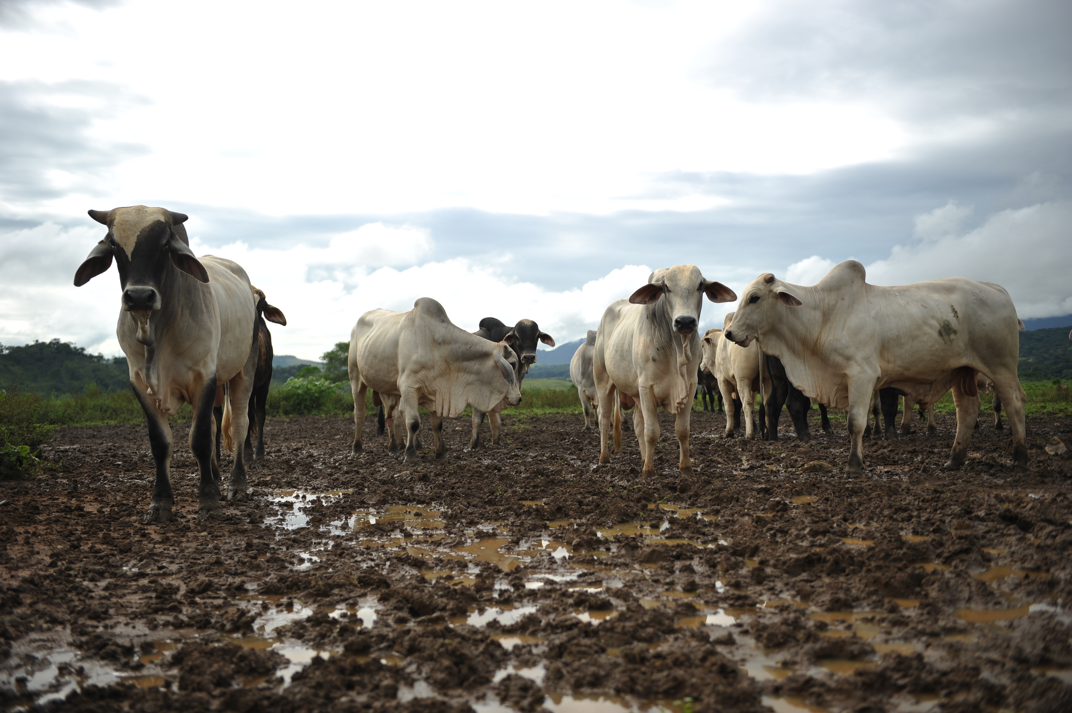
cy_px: 356
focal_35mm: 38
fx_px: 1131
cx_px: 536
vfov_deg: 35.0
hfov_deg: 50.7
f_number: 2.8
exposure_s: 1/1600
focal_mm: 38
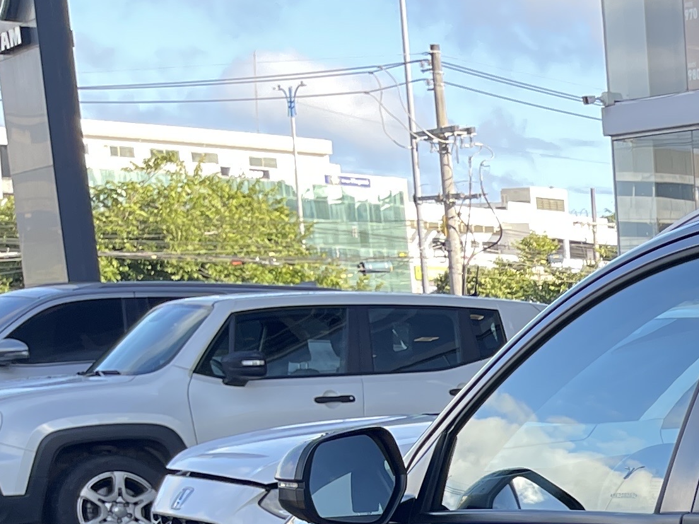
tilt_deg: -14.1
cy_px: 834
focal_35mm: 91
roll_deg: -0.8
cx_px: 1187
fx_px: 1838
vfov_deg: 14.8
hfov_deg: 18.0
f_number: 1.6
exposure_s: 1/348
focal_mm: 5.1
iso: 32
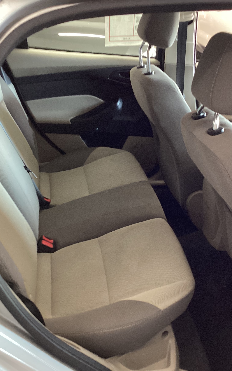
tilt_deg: -26.5
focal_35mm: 44
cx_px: 135
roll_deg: -2.6
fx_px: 445
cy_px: 185
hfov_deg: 29.2
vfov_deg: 45.3
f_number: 2.4
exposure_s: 1/40
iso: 250
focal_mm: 3.3
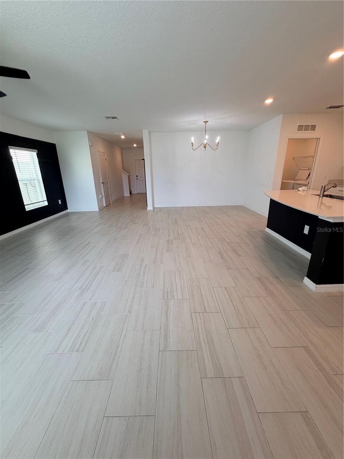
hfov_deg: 85.7
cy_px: 230
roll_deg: +0.8
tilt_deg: -16.8
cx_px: 172
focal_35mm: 14
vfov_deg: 102.1
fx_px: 186
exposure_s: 1/120
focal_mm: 2.22
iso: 125
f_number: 2.2
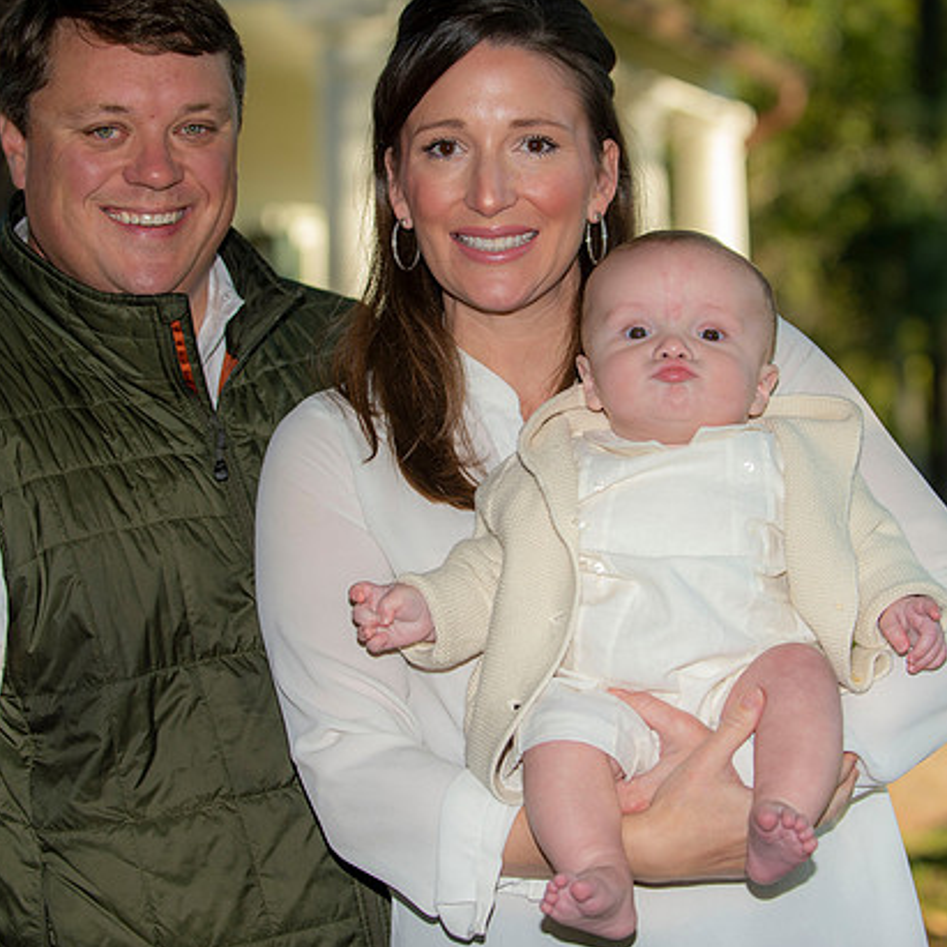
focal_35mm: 98
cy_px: 439
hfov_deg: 17.7
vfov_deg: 17.7
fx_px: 3033
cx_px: 525
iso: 100
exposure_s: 1/320
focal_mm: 70
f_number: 4.5
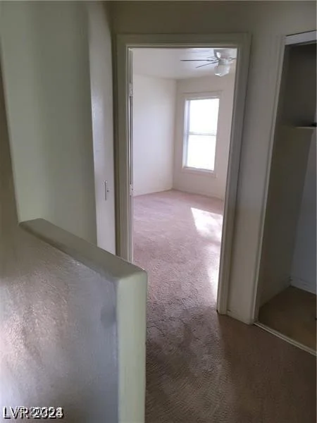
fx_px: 305
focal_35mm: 25
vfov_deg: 69.4
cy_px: 212
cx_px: 158
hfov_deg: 54.9
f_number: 1.8
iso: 320
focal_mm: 7
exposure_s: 1/120
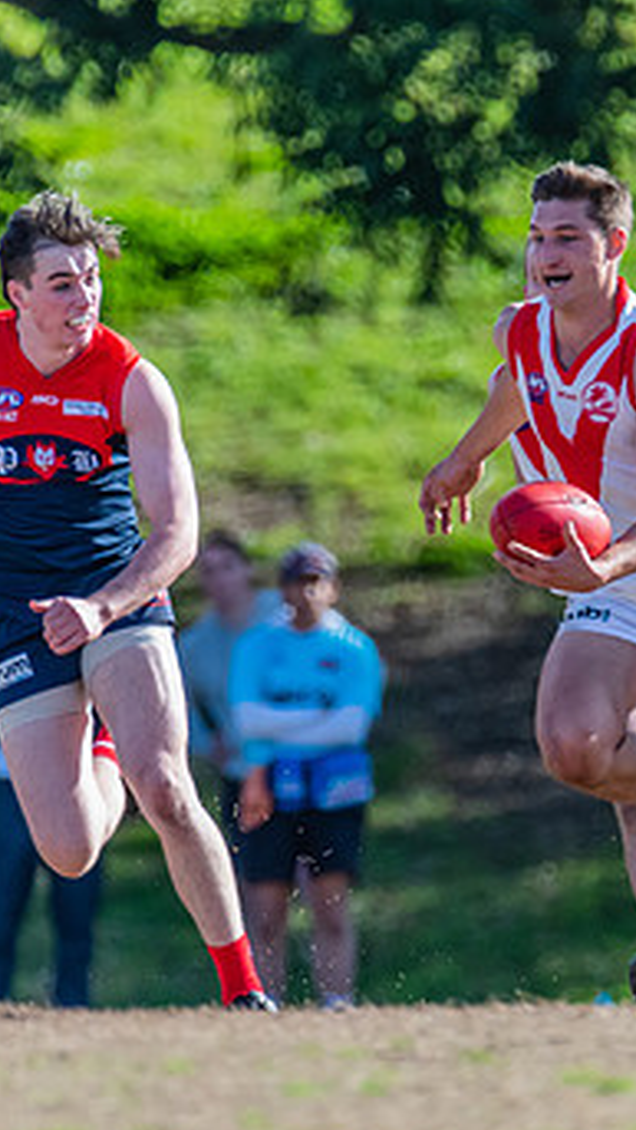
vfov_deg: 1.5
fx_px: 42952
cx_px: 488
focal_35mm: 1433
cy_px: 681
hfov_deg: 0.8
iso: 1000
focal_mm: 600
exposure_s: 1/1600
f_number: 6.3
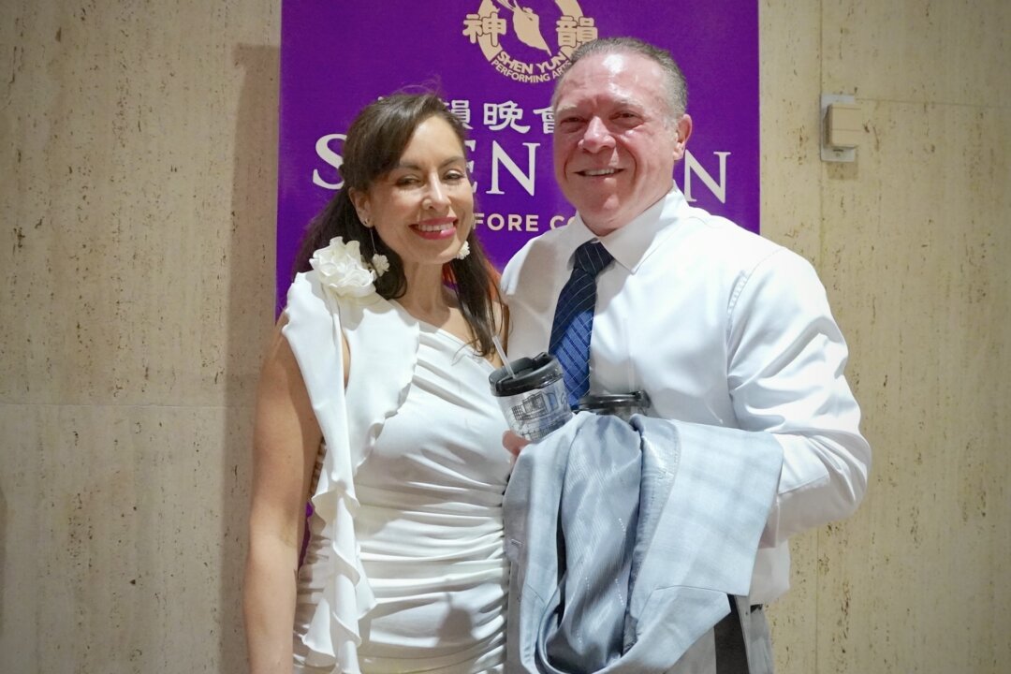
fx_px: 674
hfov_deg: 73.7
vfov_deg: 53.1
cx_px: 506
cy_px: 337
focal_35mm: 24
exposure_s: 1/160
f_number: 4
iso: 4000
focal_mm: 16
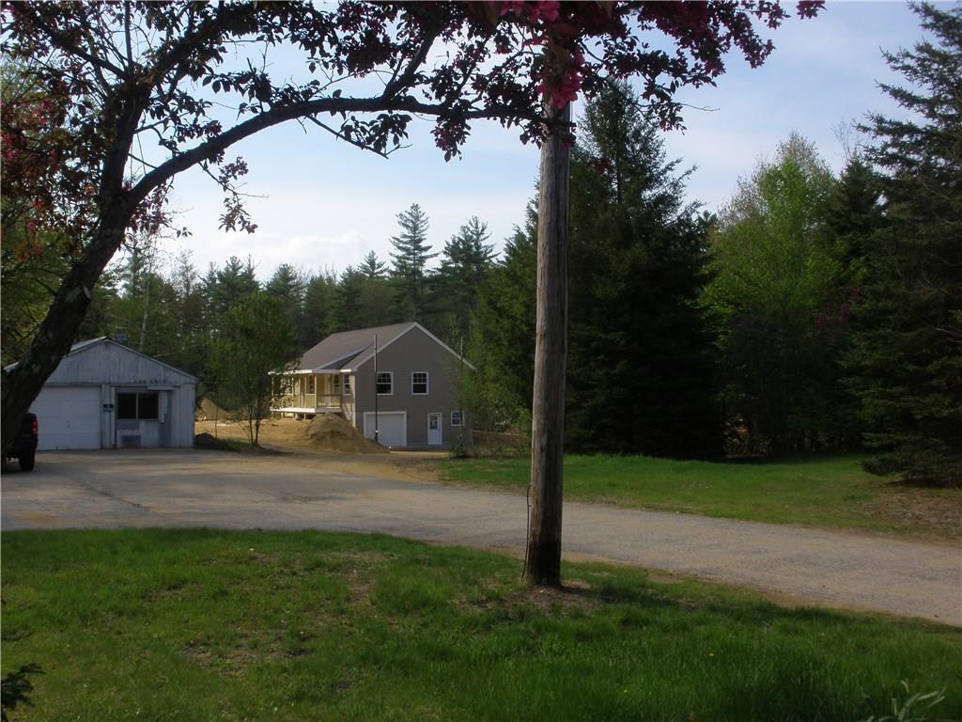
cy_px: 361
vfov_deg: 39.7
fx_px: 1000
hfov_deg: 51.4
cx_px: 481
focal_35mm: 36
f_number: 5.6
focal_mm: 6.3
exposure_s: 1/200
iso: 64
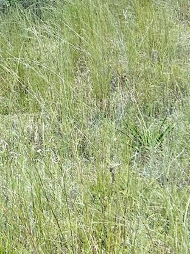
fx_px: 703
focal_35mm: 96
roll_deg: +0.7
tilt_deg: -10.6
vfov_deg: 19.3
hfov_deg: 13.6
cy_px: -51
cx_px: -160
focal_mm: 5.7
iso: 50
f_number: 1.5
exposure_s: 1/2083
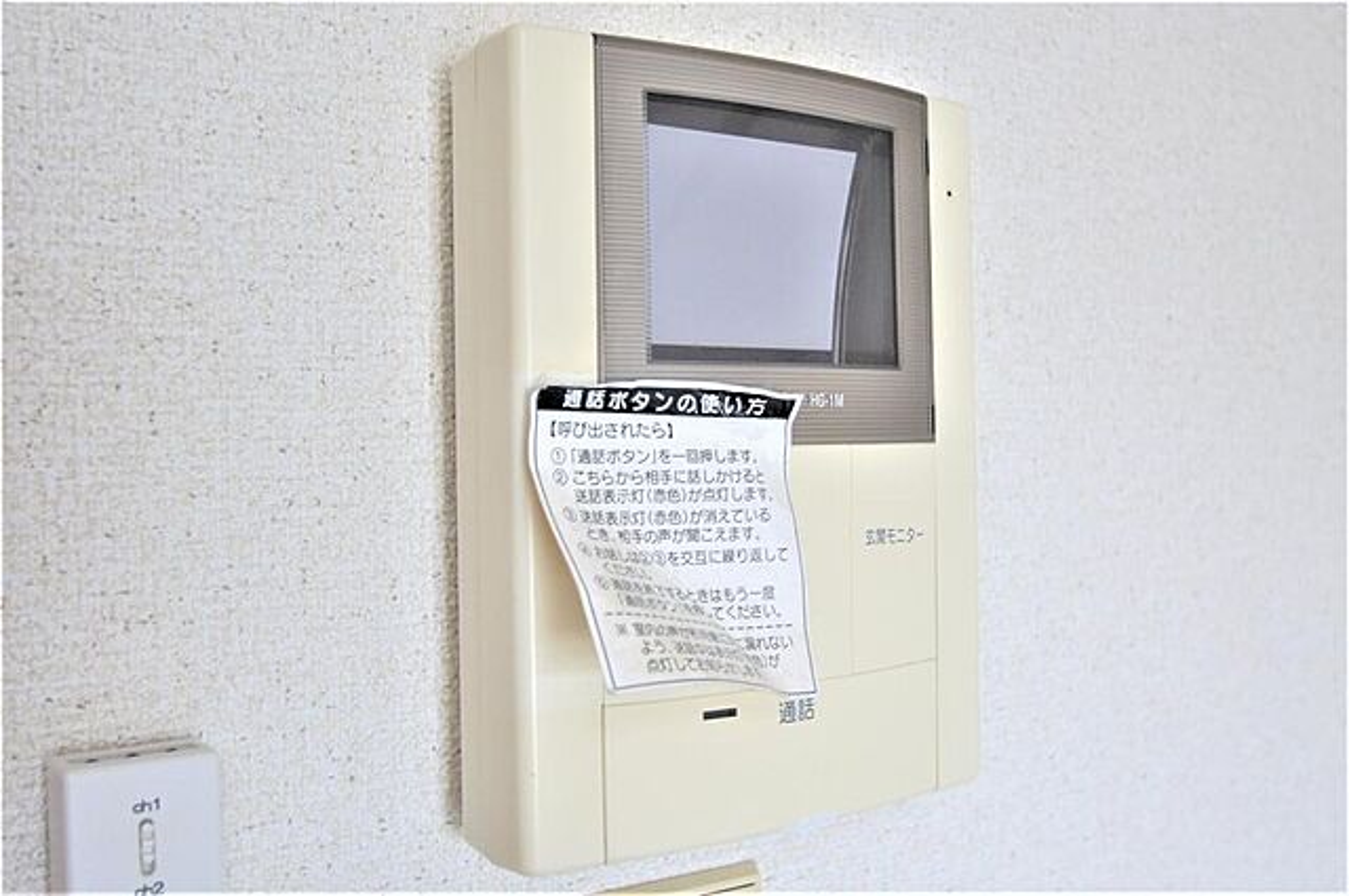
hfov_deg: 62.0
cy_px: 448
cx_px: 674
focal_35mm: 30
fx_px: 1123
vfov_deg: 43.5
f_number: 4.5
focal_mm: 20
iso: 100
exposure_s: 1/40
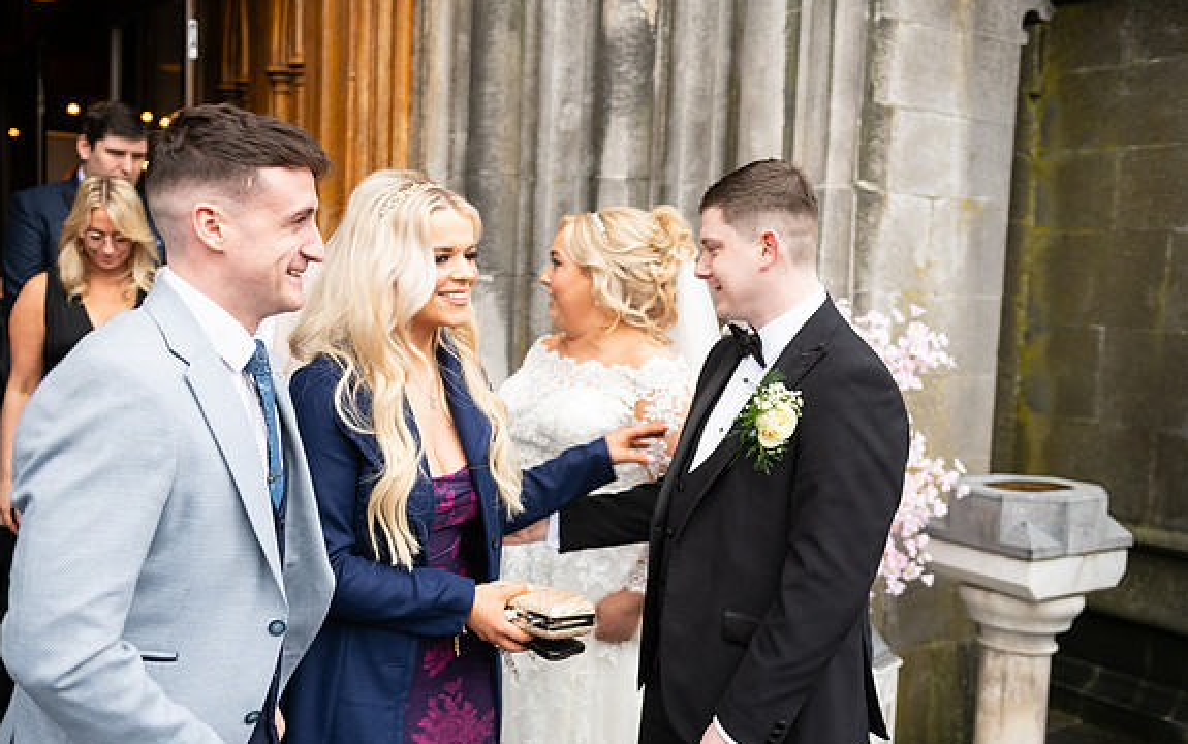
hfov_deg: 52.7
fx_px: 1199
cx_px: 591
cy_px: 396
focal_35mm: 37
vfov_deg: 34.5
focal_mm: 36
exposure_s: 1/160
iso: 125
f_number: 3.5
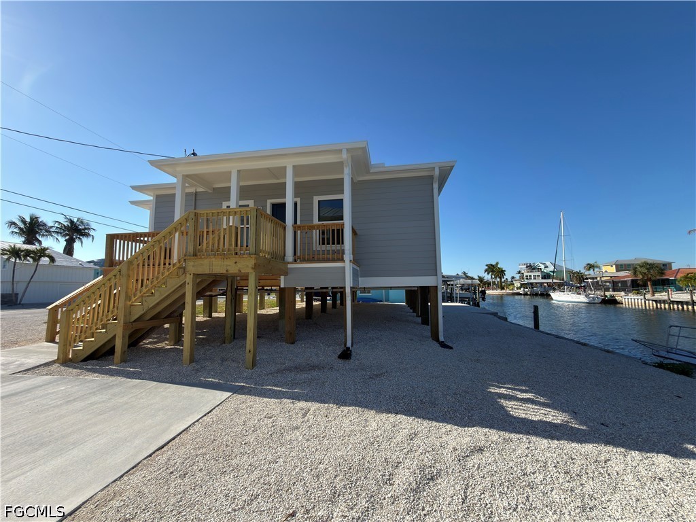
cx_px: 348
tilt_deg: +5.4
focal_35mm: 14
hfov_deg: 102.1
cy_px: 261
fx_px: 281
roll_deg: +0.5
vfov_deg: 85.7
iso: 16
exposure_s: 1/741
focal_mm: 2.22
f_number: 2.2
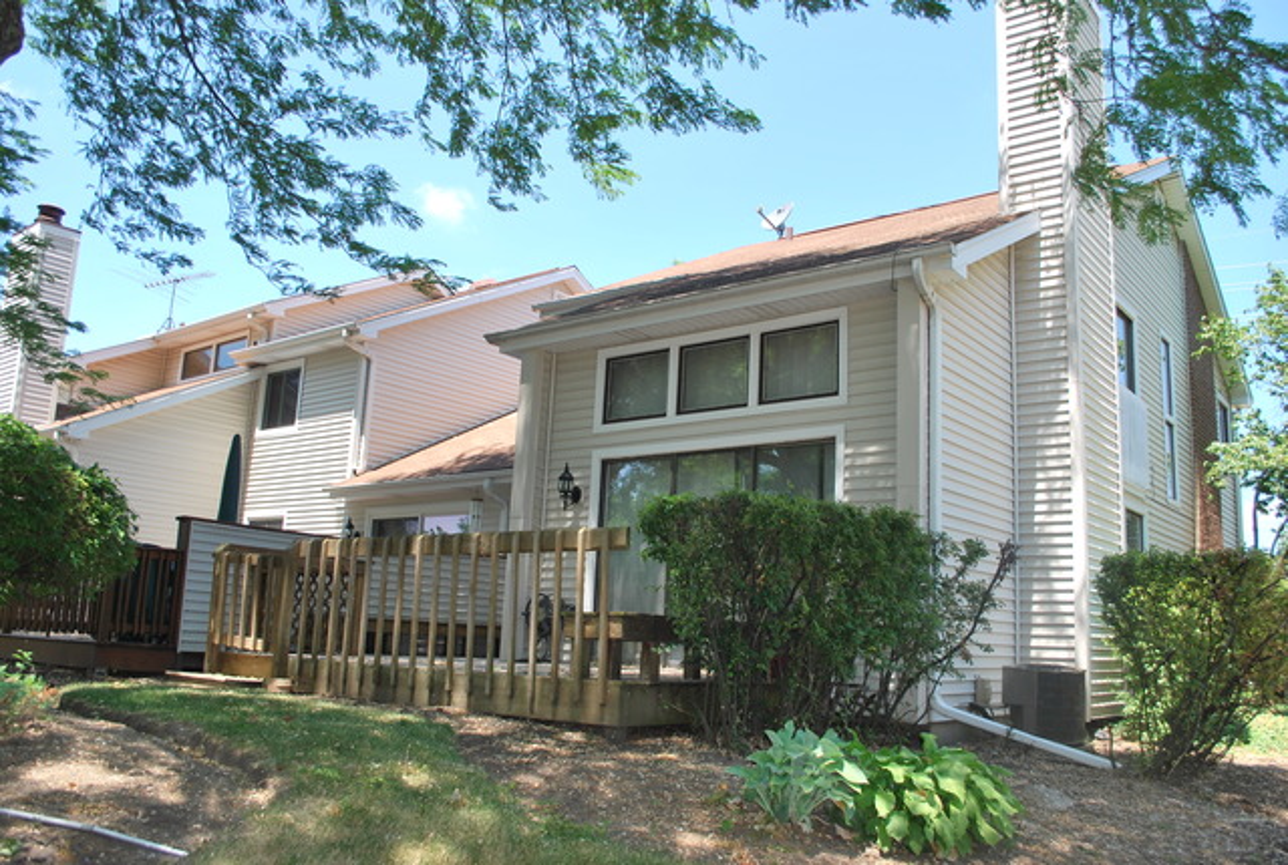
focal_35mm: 30
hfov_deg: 61.8
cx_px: 644
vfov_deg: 43.8
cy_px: 432
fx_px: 1076
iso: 100
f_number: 5
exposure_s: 1/200
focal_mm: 20
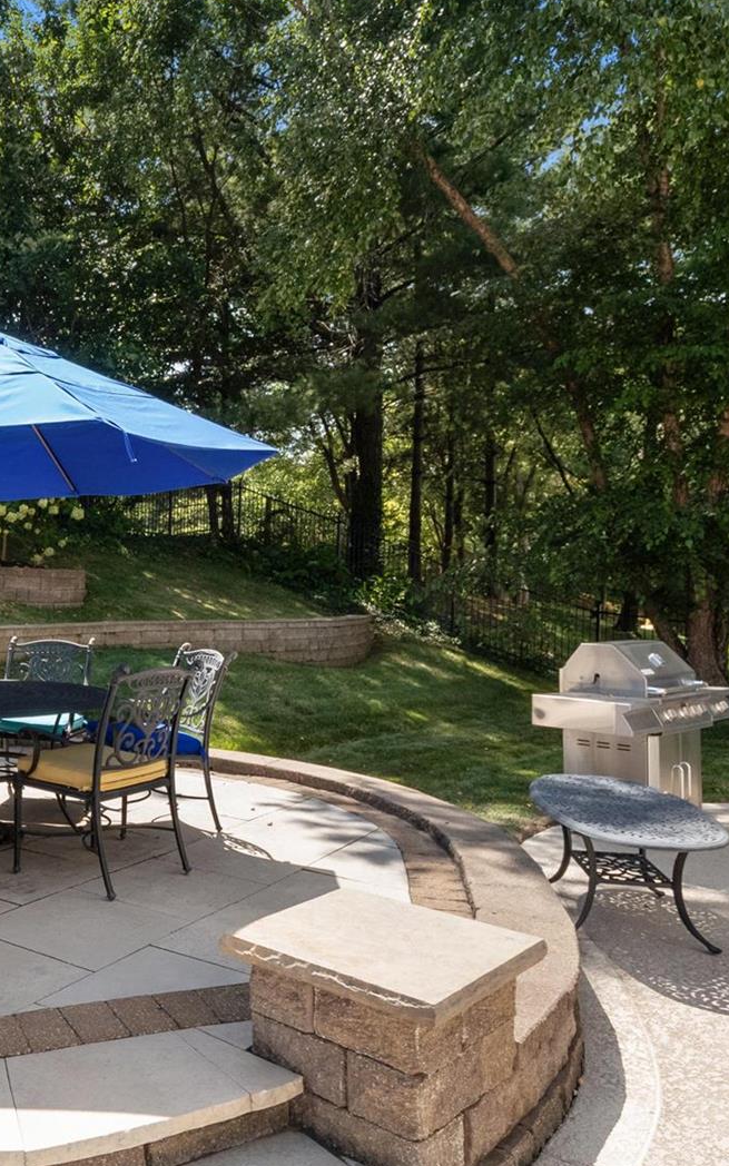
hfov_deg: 41.2
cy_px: 579
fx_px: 890
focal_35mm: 28
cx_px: 80
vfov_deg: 66.5
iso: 400
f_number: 8
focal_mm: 9
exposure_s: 1/500
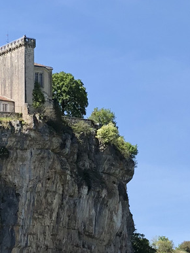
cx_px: 94
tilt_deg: +0.6
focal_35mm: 215
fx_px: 1574
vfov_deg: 8.7
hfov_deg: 6.9
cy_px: 491
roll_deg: -0.2
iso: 16
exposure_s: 1/510
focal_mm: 6
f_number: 2.4
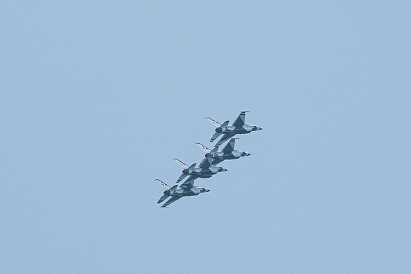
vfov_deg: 1.5
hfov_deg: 2.3
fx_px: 10352
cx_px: 153
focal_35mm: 907
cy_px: 192
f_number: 10
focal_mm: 400
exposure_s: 1/1600
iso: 800
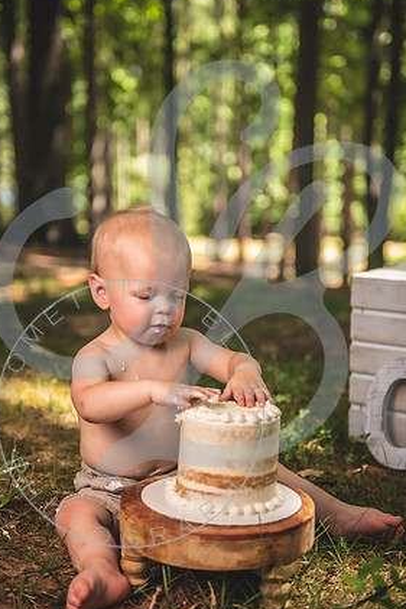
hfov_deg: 21.9
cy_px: 304
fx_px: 1048
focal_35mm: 62
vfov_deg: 32.4
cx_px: 195
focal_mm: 58
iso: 200
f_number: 2.8
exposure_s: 1/400
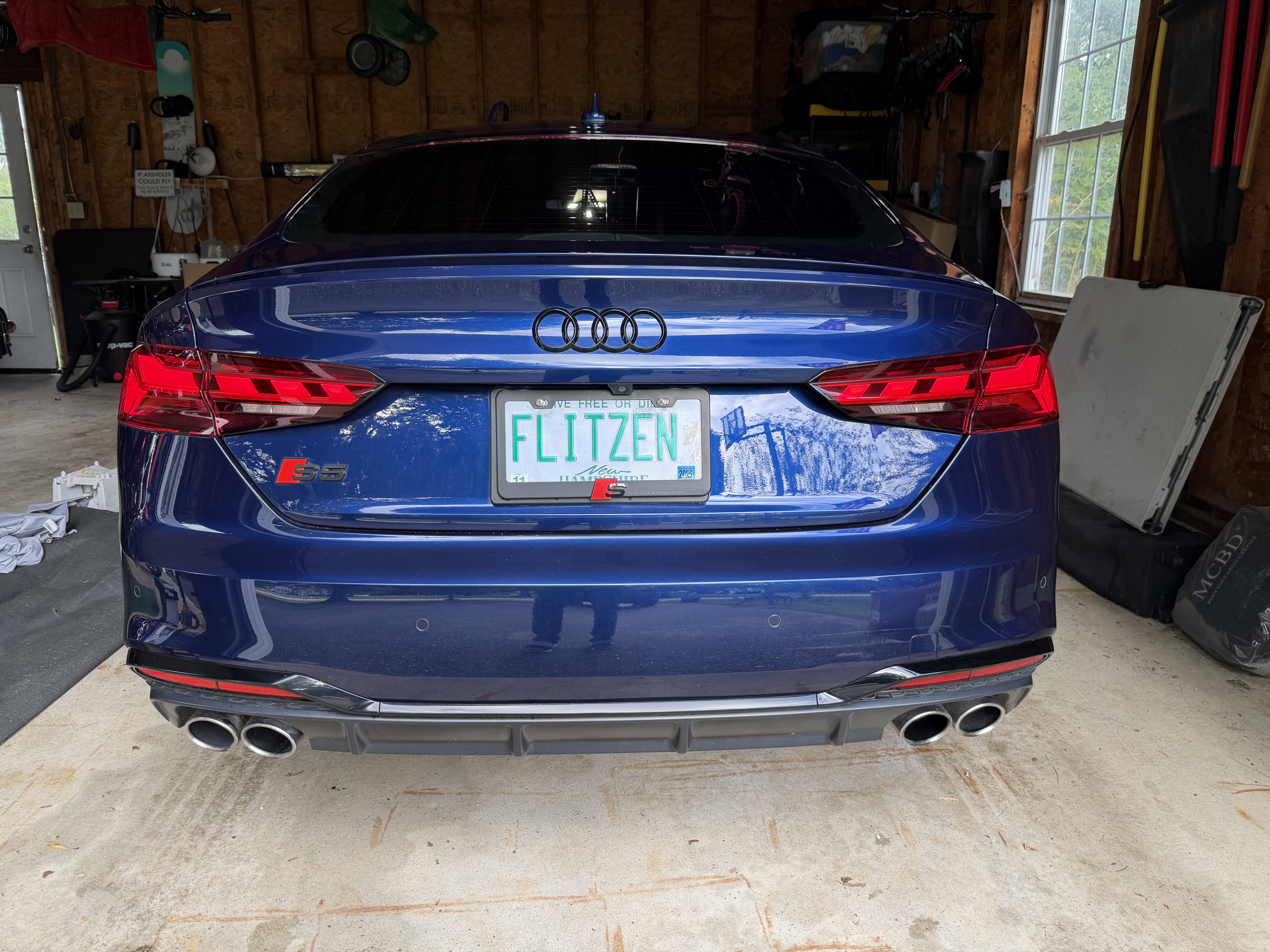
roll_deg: +0.6
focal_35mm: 24
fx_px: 881
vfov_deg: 56.8
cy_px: 476
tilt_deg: -14.6
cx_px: 635
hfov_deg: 71.6
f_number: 1.78
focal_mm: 6.76
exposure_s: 1/177
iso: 80
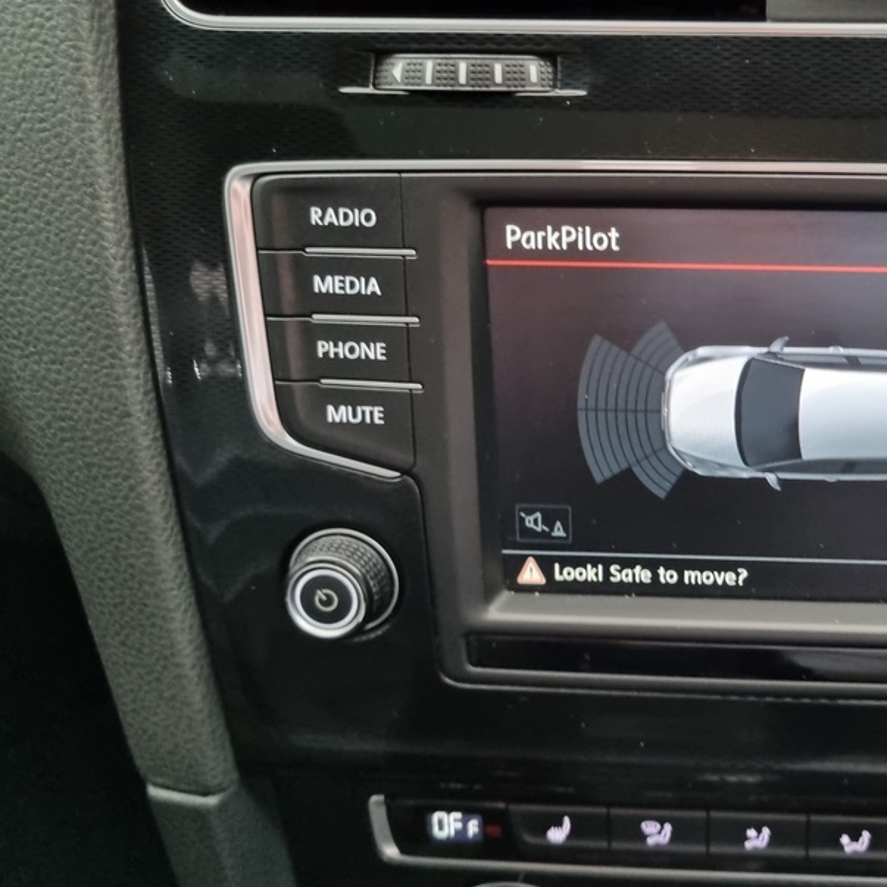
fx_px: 1131
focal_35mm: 39
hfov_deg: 41.2
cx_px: 697
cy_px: 381
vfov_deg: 42.7
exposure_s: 1/29
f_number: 1.8
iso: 500
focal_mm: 5.4
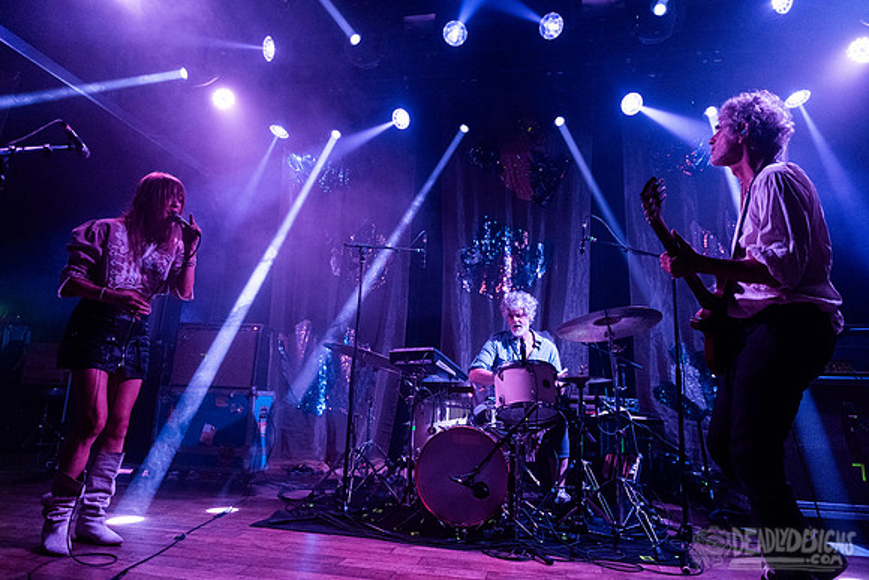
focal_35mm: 24
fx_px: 579
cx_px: 434
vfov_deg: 53.2
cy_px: 290
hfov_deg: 73.7
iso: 3200
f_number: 3.2
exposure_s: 1/125
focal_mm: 24
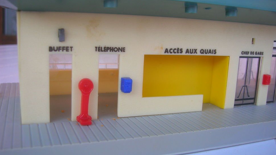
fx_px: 278
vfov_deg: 31.2
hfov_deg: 52.8
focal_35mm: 38
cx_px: 138
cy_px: 75
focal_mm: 5.7
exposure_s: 1/55.5
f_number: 2.9
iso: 50
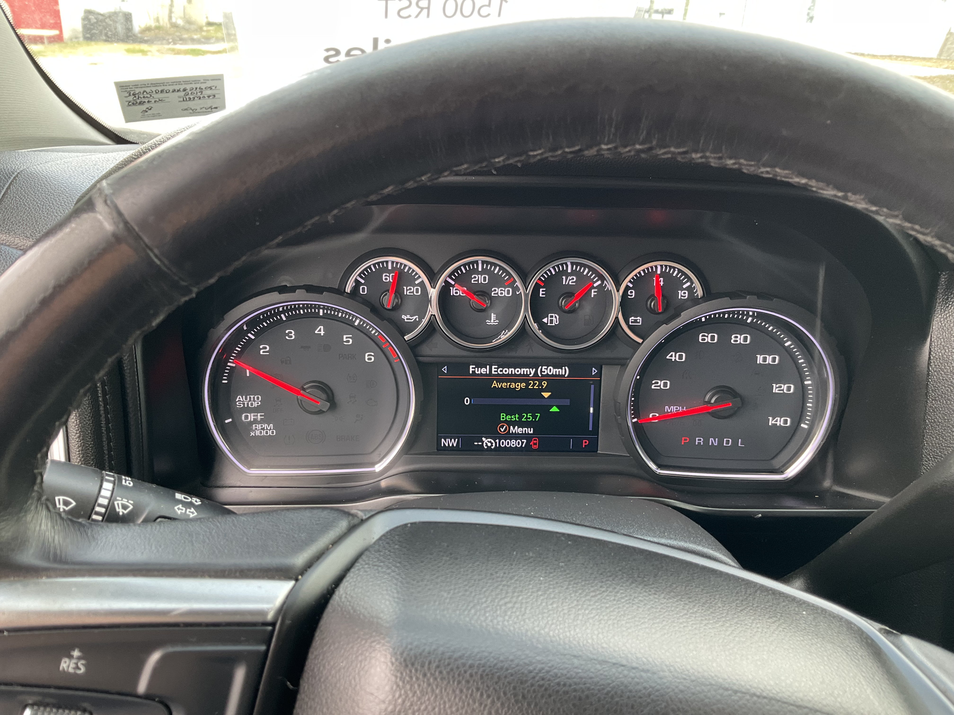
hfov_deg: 61.7
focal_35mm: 29
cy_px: 358
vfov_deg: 48.2
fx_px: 799
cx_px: 477
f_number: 1.8
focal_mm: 3
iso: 64
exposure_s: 1/83
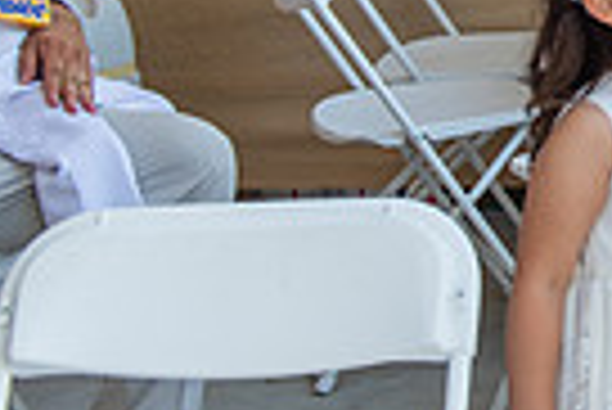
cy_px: -237
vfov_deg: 8.7
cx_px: 1138
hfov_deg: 12.2
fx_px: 2604
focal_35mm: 153
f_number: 4.5
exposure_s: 1/250
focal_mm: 36
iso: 200
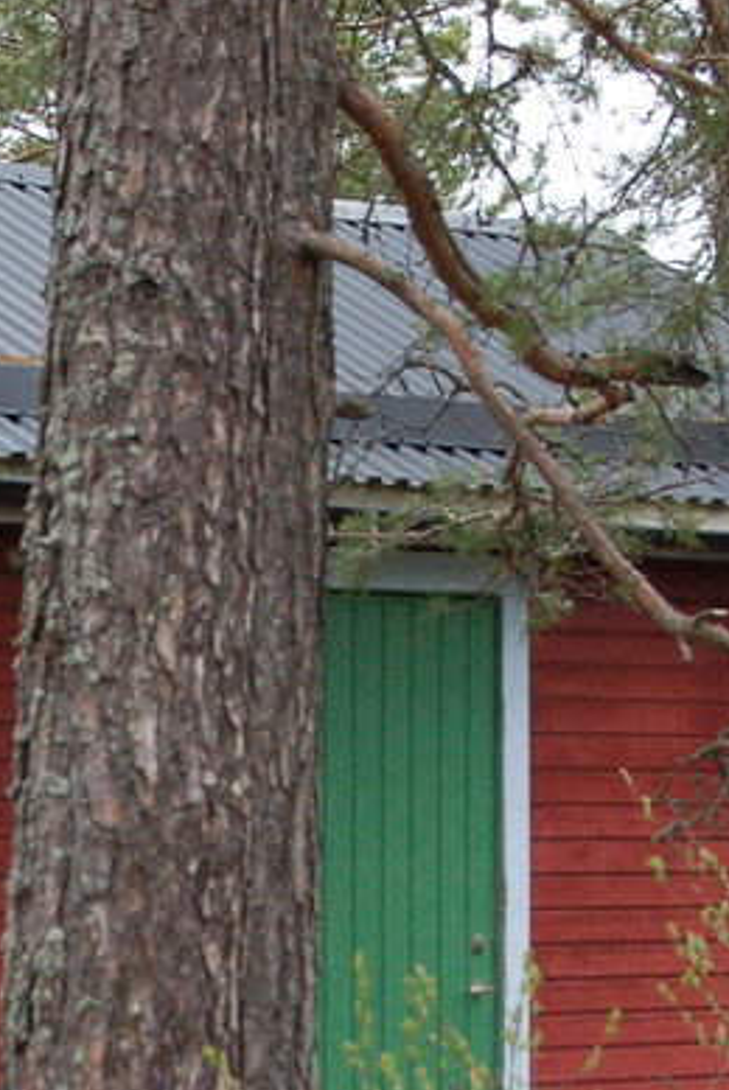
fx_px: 6162
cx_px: -112
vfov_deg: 10.1
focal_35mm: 203
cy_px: 885
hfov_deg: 6.7
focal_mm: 55
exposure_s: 1/320
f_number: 9
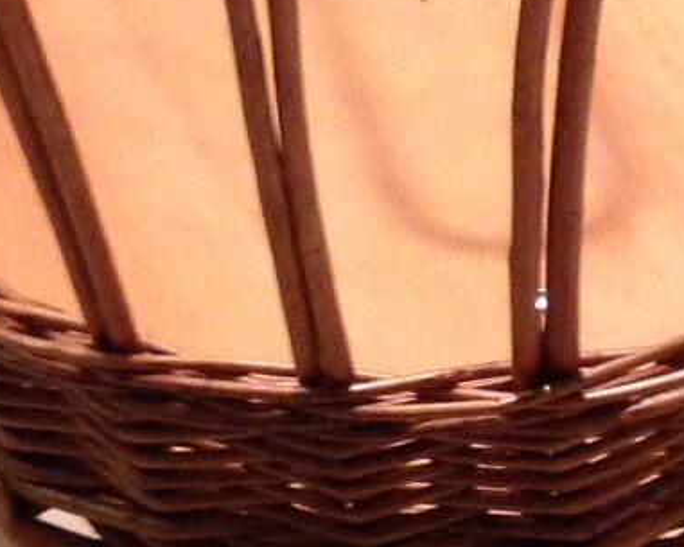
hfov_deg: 11.1
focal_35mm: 173
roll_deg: +2.1
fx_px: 3503
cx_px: 406
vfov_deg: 8.8
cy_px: -99
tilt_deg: -22.2
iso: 320
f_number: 2.4
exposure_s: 1/20
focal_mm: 4.12
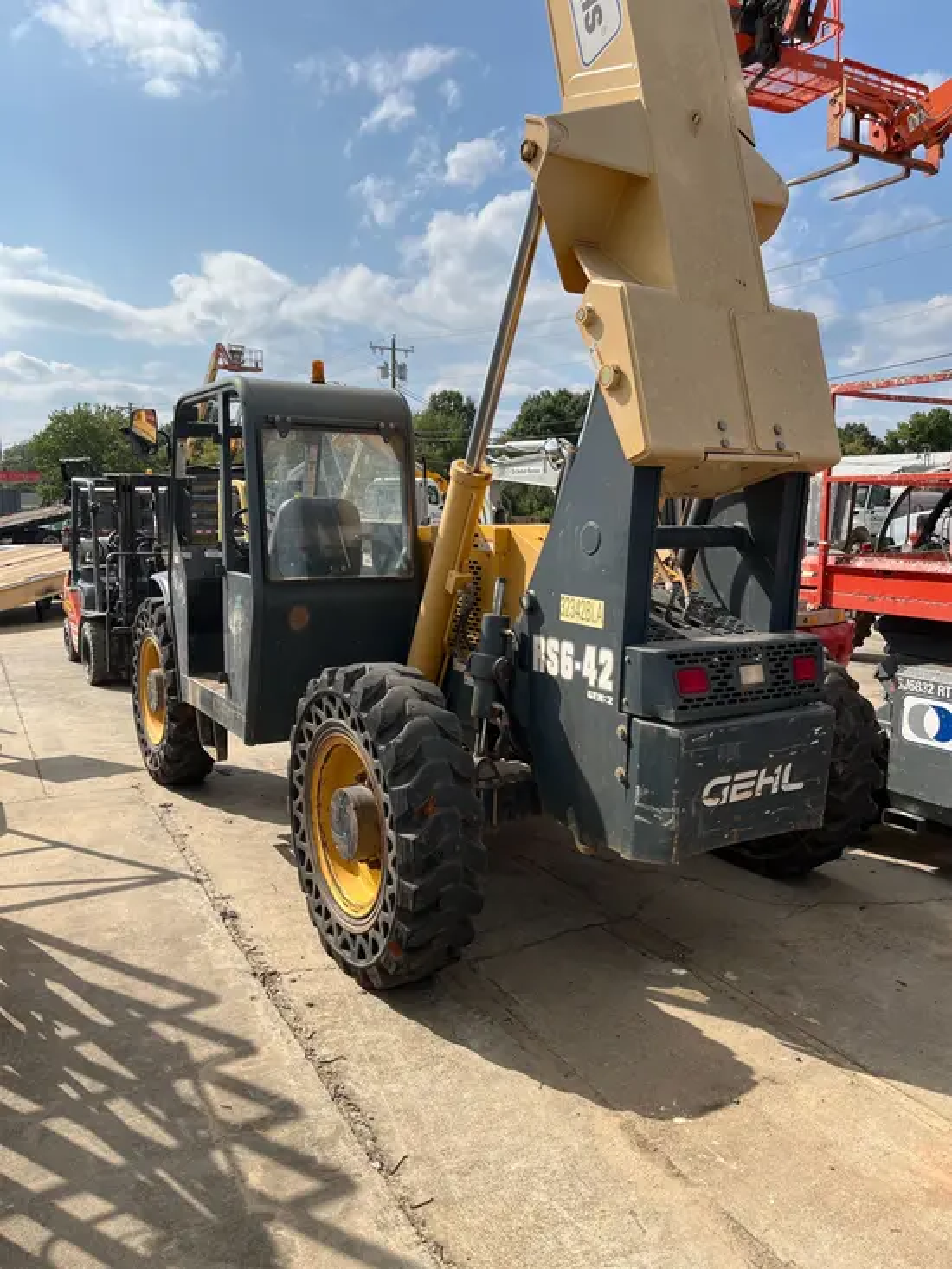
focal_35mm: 26
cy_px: 634
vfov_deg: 67.3
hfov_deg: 53.1
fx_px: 953
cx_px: 476
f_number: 1.6
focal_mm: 5.1
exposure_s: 1/3745
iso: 50
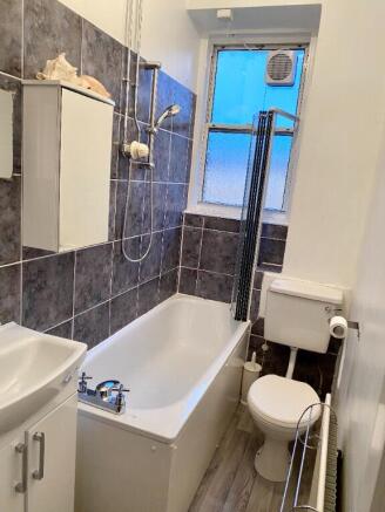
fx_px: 385
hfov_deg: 53.1
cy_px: 256
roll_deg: -5.1
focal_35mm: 26
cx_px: 192
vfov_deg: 67.3
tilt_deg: -10.3
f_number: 1.8
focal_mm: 4.25
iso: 80
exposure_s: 1/50
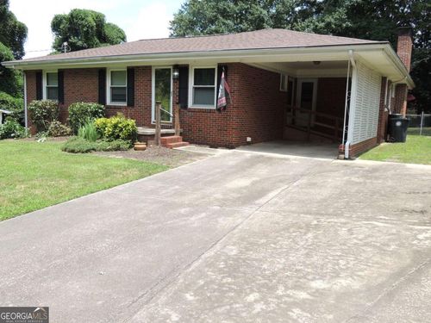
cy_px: 162
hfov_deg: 60.0
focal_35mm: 30
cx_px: 216
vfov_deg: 46.8
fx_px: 374
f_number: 3.1
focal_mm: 5.3
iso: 100
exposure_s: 1/640
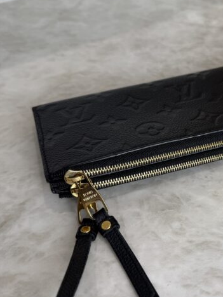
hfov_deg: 33.7
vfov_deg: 45.7
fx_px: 352
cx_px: 189
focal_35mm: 41
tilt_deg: -40.9
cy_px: 164
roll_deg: +1.0
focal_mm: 6.76
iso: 80
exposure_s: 1/120
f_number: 1.78
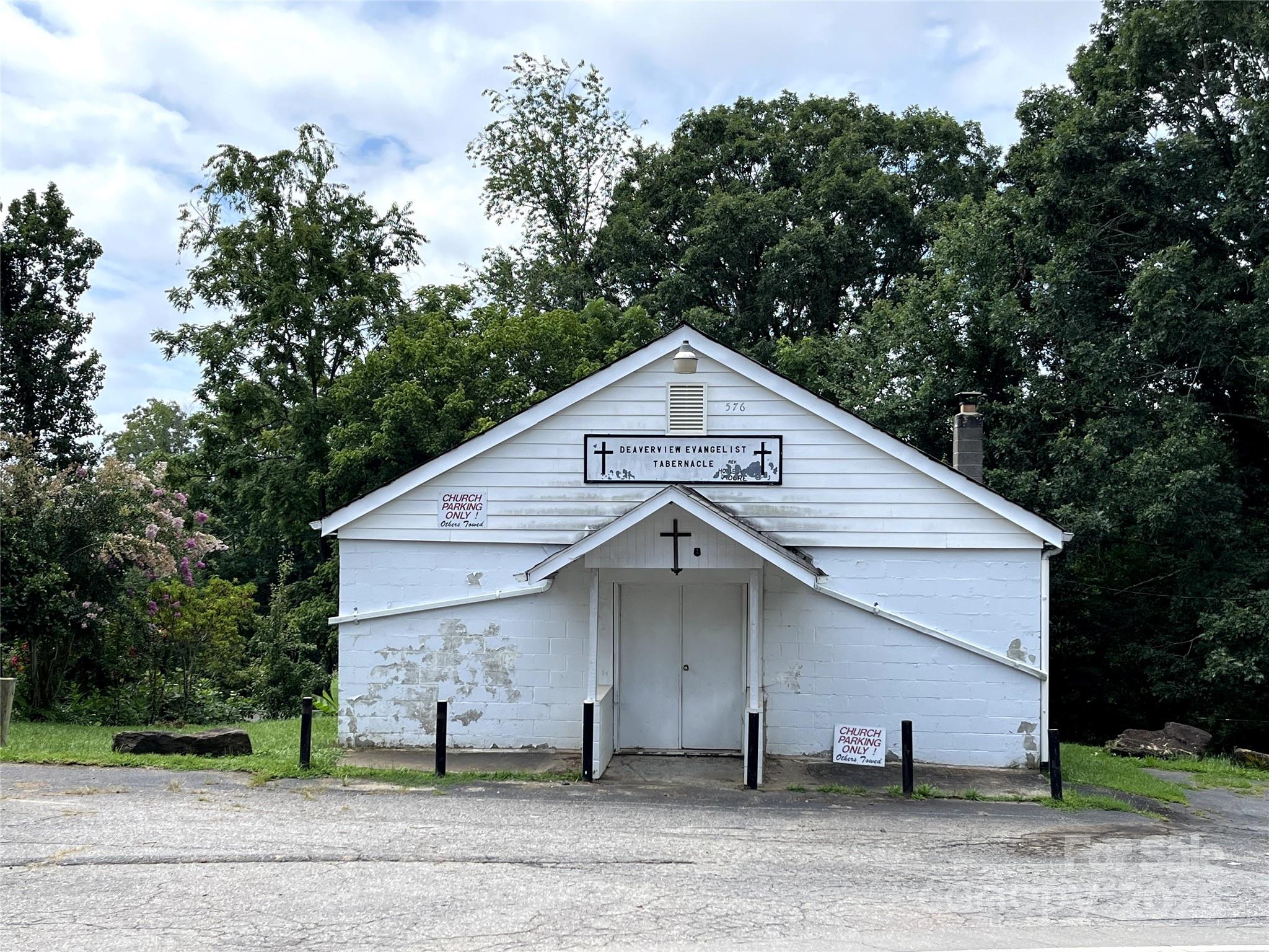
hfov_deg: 49.0
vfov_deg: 37.7
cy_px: 476
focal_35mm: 38
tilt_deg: +1.0
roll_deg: -0.6
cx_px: 634
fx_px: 1393
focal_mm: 5.1
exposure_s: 1/2825
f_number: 1.6
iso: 50
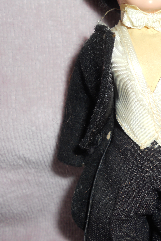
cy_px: 121
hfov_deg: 29.0
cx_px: 135
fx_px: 302
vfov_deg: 43.6
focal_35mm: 45
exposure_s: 1/25
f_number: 8.8
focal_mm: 5.8
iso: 80
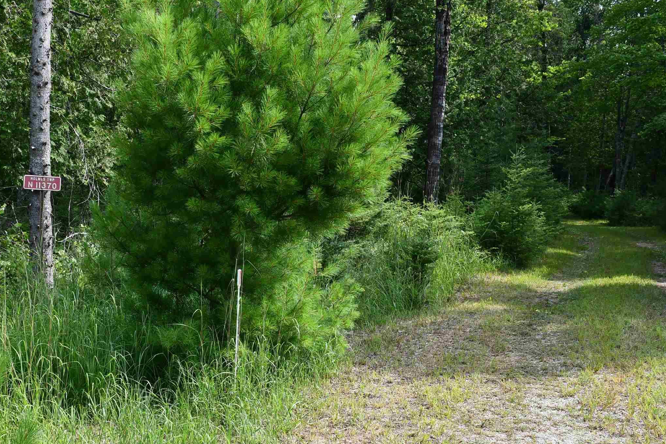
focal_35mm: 51
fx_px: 943
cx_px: 240
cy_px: 232
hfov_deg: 38.6
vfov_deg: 26.5
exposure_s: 1/250
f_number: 8
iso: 160
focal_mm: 23
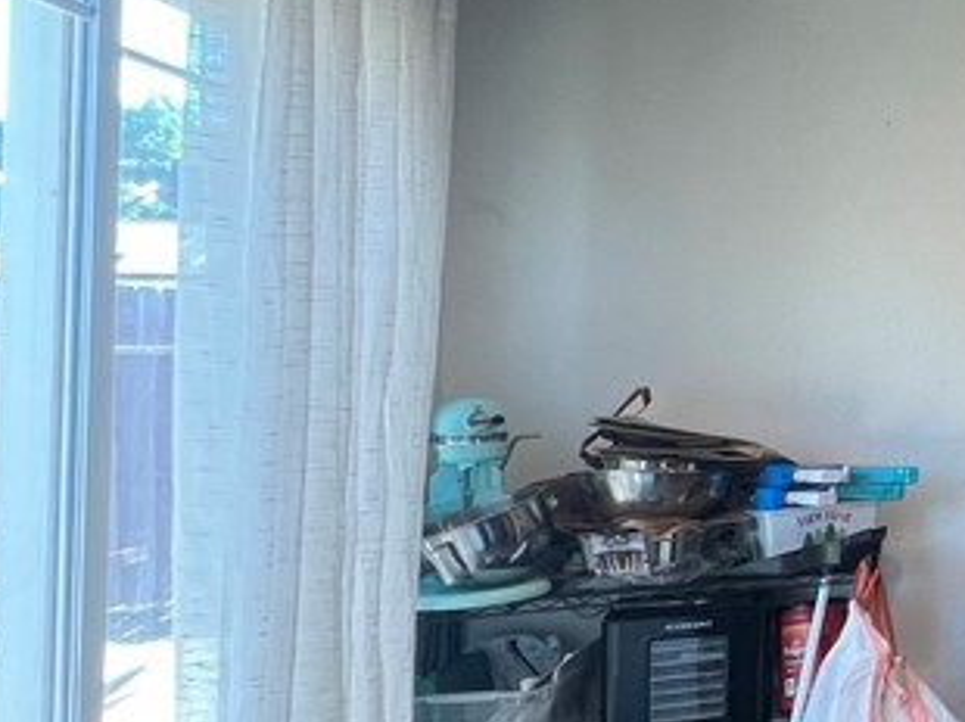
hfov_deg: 28.3
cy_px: 327
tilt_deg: +0.5
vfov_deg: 33.5
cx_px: 1454
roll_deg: -0.1
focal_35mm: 43
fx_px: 1198
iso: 125
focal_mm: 1.57
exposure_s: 1/120
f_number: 1.8
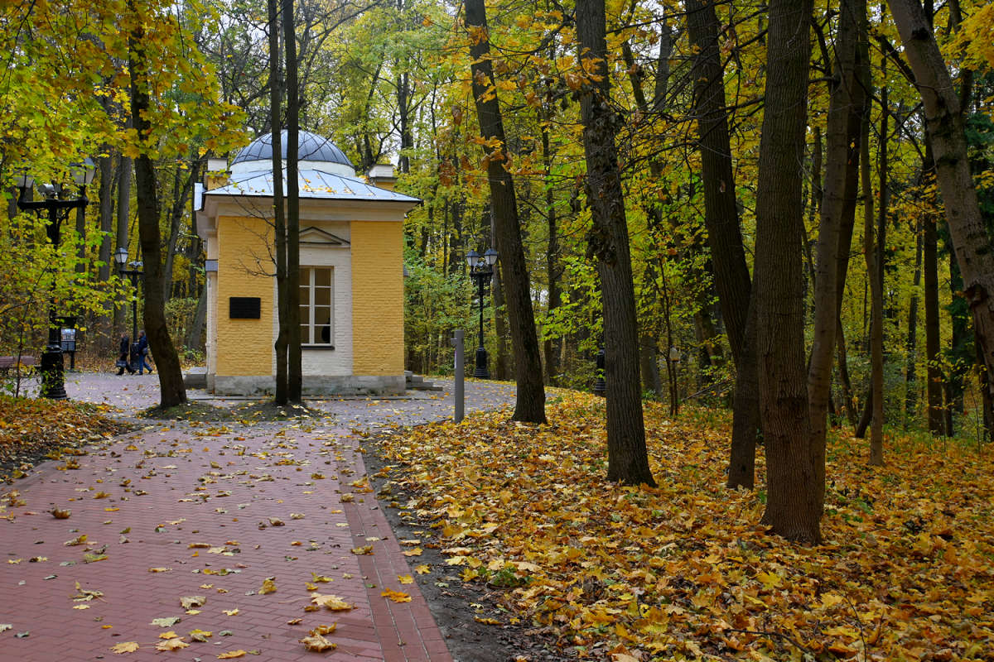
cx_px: 497
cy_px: 331
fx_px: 1035
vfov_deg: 35.5
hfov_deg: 51.3
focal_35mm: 38
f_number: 8
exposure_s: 1/40
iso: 140
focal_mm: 25
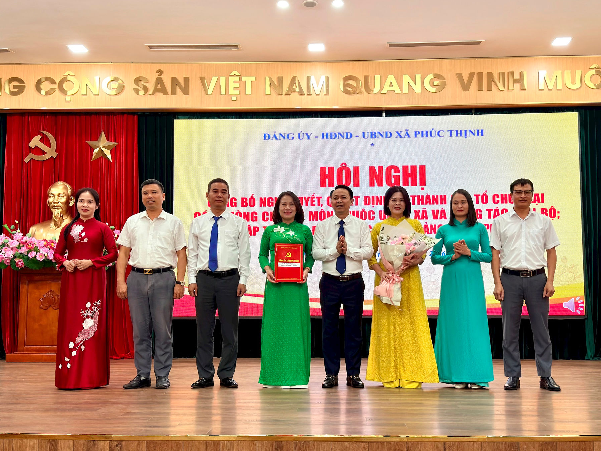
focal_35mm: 42
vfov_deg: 34.3
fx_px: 729
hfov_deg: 44.8
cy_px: 245
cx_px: 310
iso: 64
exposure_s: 1/50
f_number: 1.78
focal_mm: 6.76
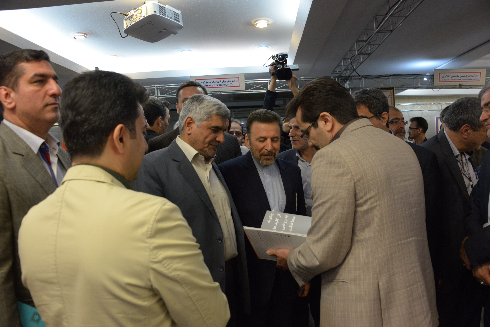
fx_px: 381
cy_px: 164
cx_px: 245
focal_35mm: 28
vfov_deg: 46.4
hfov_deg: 65.5
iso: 1600
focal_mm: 28
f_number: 5
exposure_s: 1/60
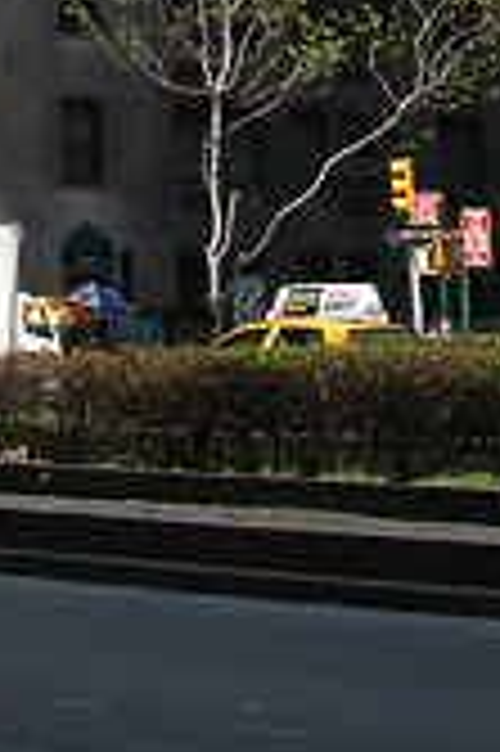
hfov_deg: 9.6
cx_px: -164
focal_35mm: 140
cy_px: -554
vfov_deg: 13.3
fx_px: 2923
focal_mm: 26
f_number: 8
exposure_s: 1/250
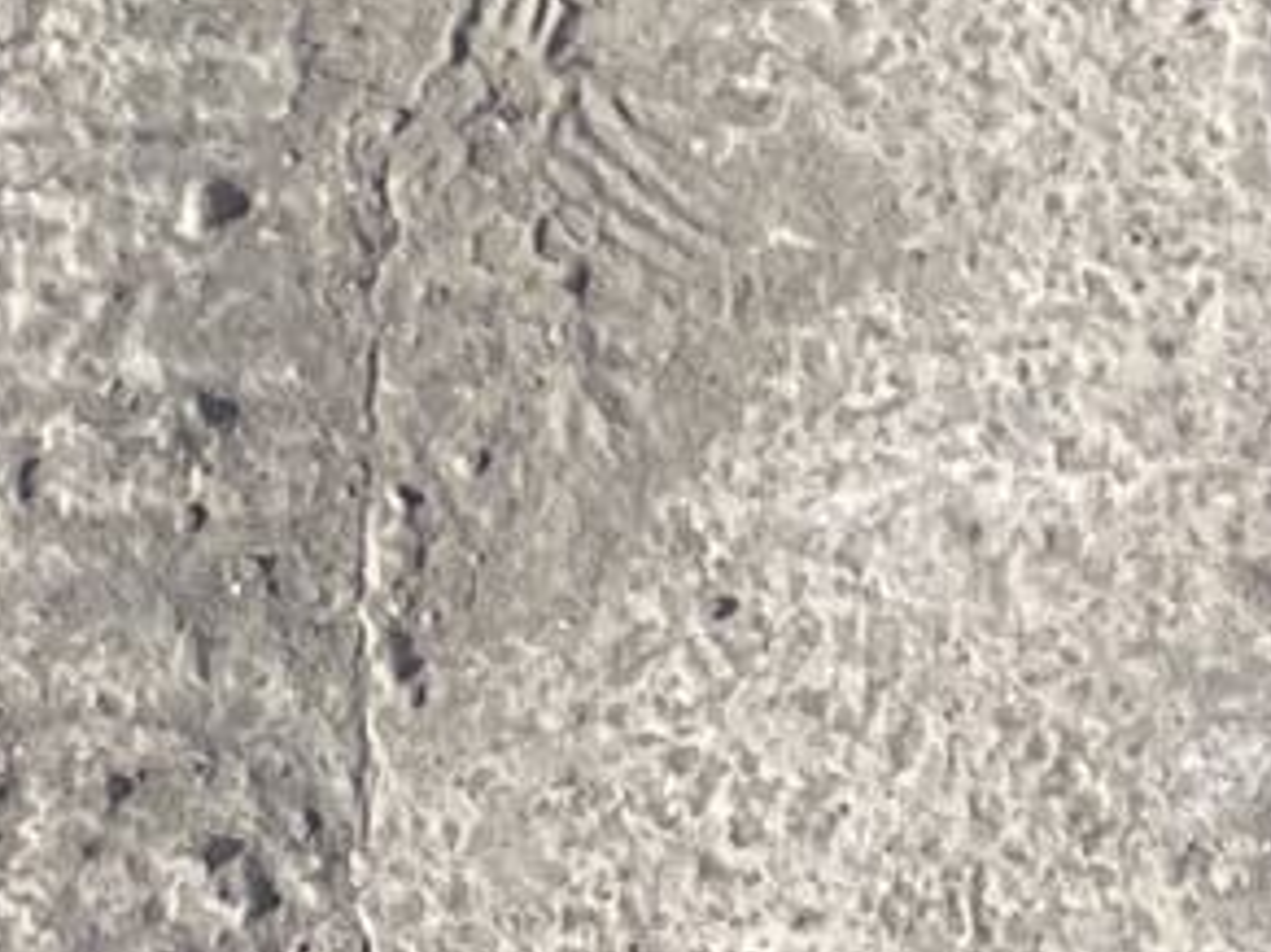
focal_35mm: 229
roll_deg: -1.6
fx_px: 8405
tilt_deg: -29.7
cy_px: -4498
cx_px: 2411
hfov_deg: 8.3
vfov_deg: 4.8
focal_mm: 5.1
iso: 50
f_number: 1.6
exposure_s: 1/2410
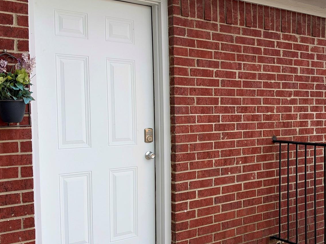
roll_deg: +0.2
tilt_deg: -2.4
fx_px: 405
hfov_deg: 43.1
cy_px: 135
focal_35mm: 43
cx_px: 224
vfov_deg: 33.6
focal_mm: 6.93
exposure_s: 1/962
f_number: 1.8
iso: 100
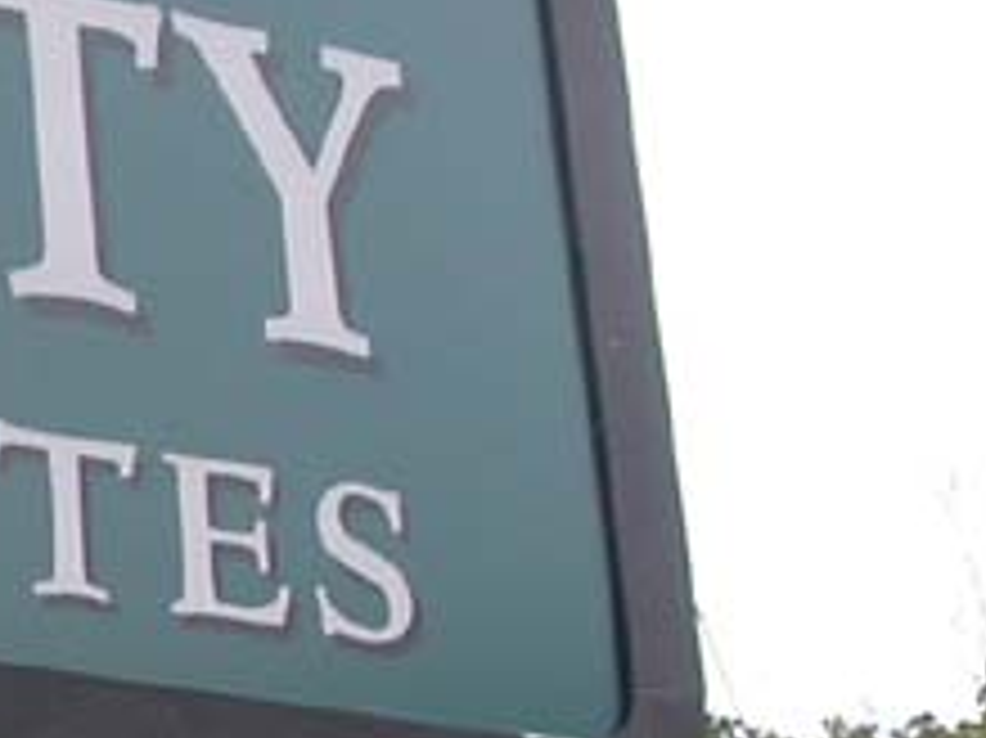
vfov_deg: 8.3
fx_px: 5067
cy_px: 706
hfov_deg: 10.7
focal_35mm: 178
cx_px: -563
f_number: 4.7
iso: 100
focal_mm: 7.85
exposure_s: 1/161
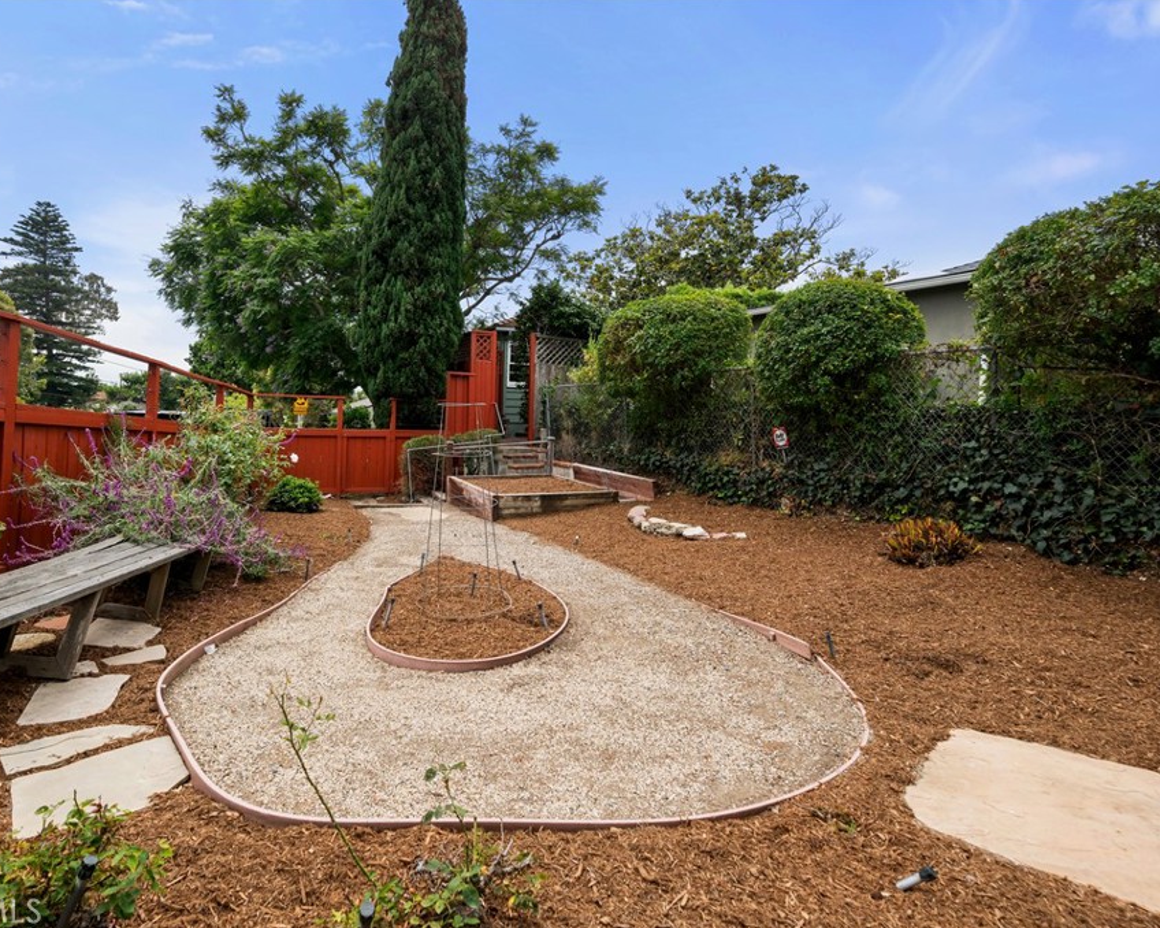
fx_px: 584
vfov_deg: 77.0
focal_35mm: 17
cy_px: 463
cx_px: 483
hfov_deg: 88.9
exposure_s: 1/900
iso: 400
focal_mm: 10
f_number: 6.4
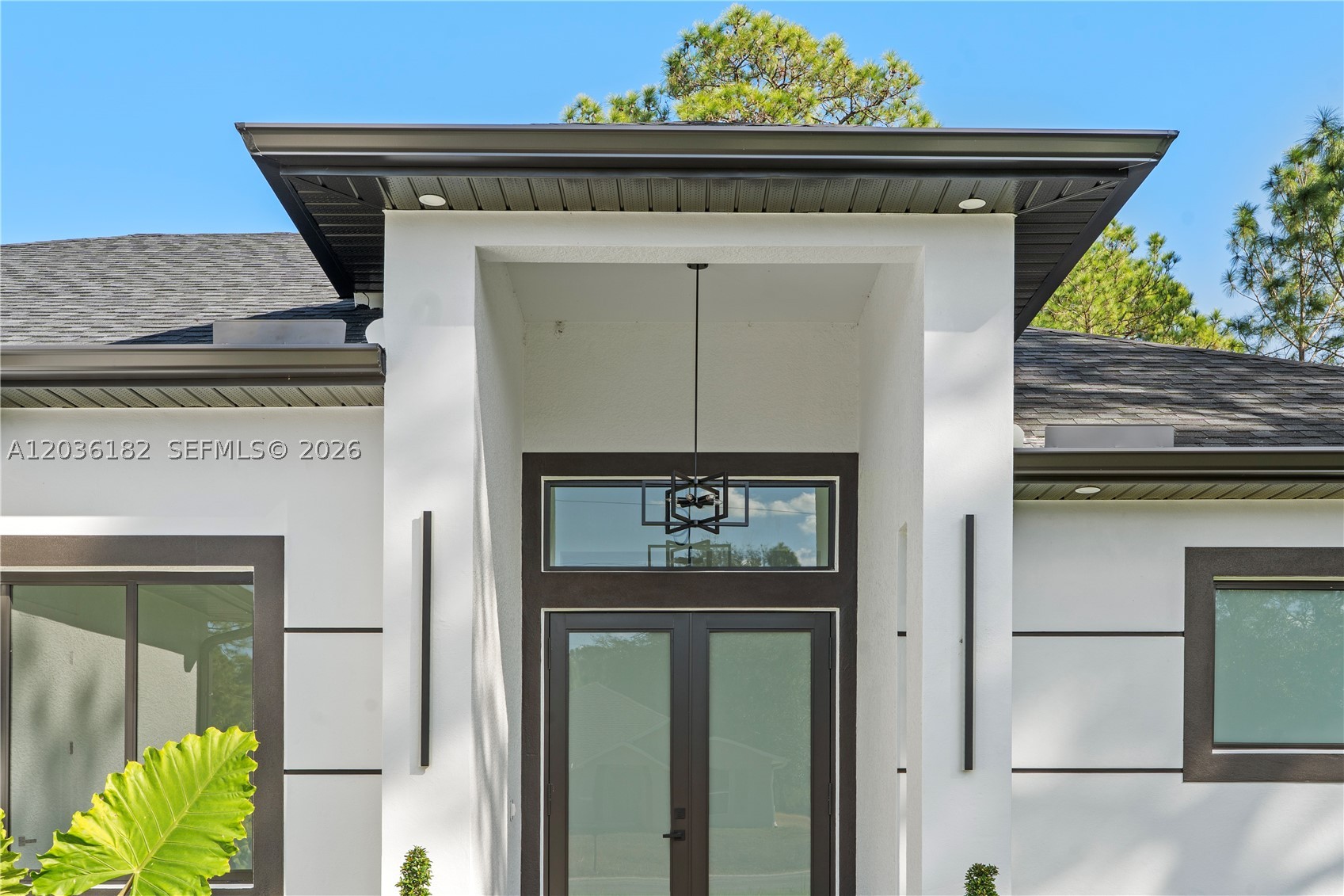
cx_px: 672
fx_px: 1306
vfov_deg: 37.8
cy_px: 448
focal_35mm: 35
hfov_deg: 54.4
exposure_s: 1/125
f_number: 9
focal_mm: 35
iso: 100
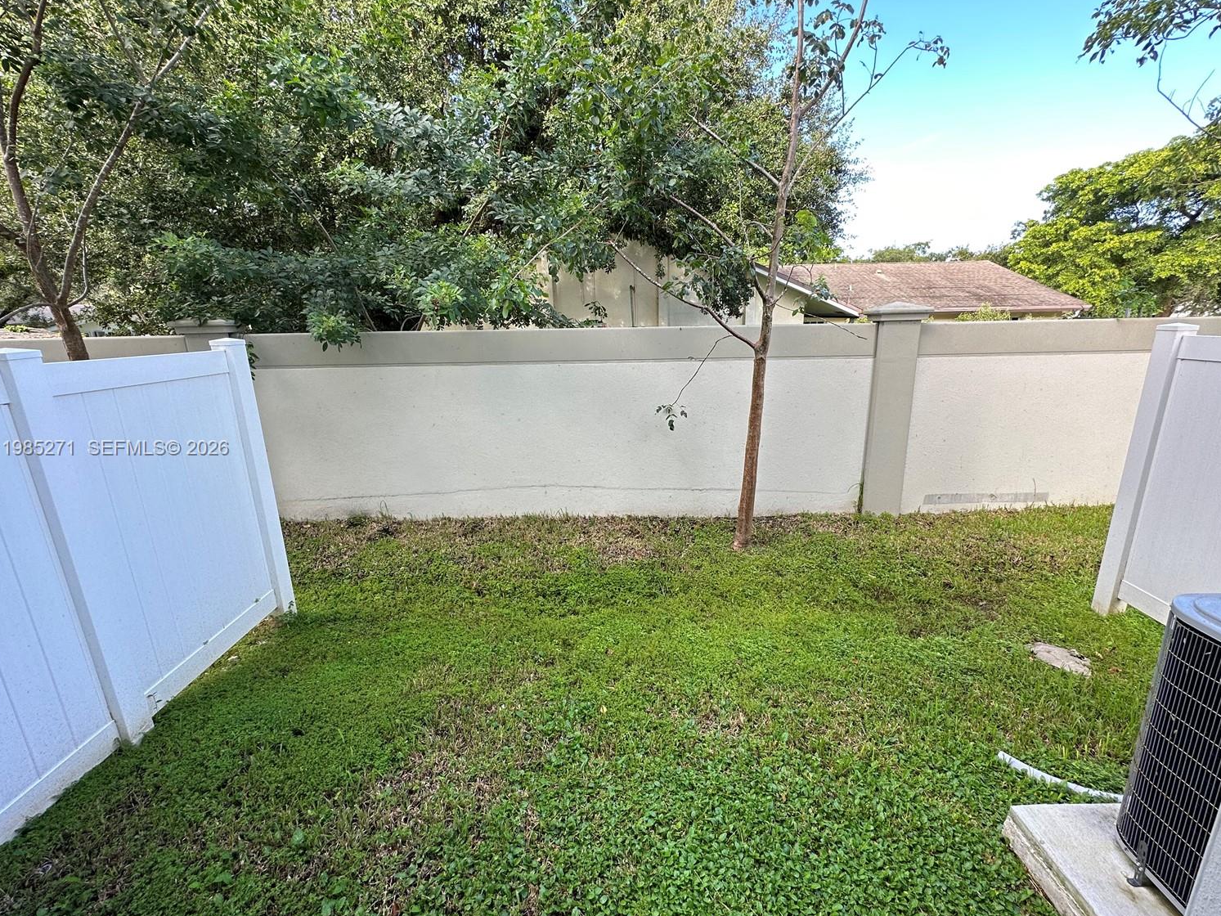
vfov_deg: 81.7
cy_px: 449
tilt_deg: -14.6
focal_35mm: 15
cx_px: 628
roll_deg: +1.6
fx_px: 529
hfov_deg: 98.1
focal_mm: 2.22
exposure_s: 1/122
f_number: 2.2
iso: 40
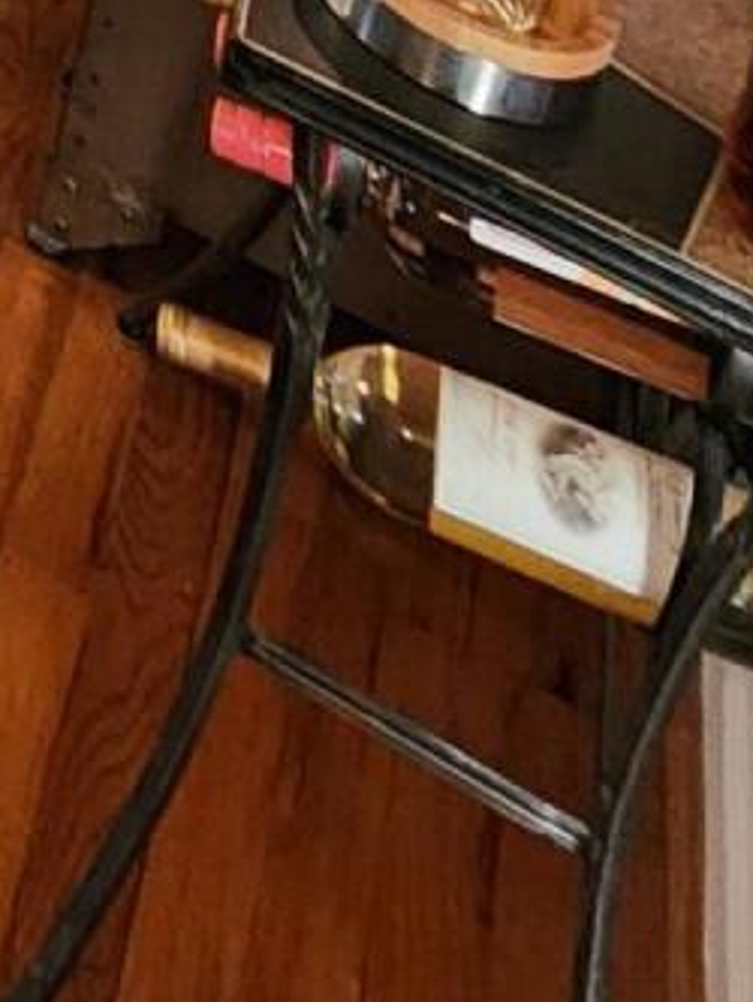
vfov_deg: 14.6
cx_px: -1187
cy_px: -1453
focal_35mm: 78
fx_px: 2261
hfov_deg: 12.9
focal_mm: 2.2
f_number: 2.2
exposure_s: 1/30
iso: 320
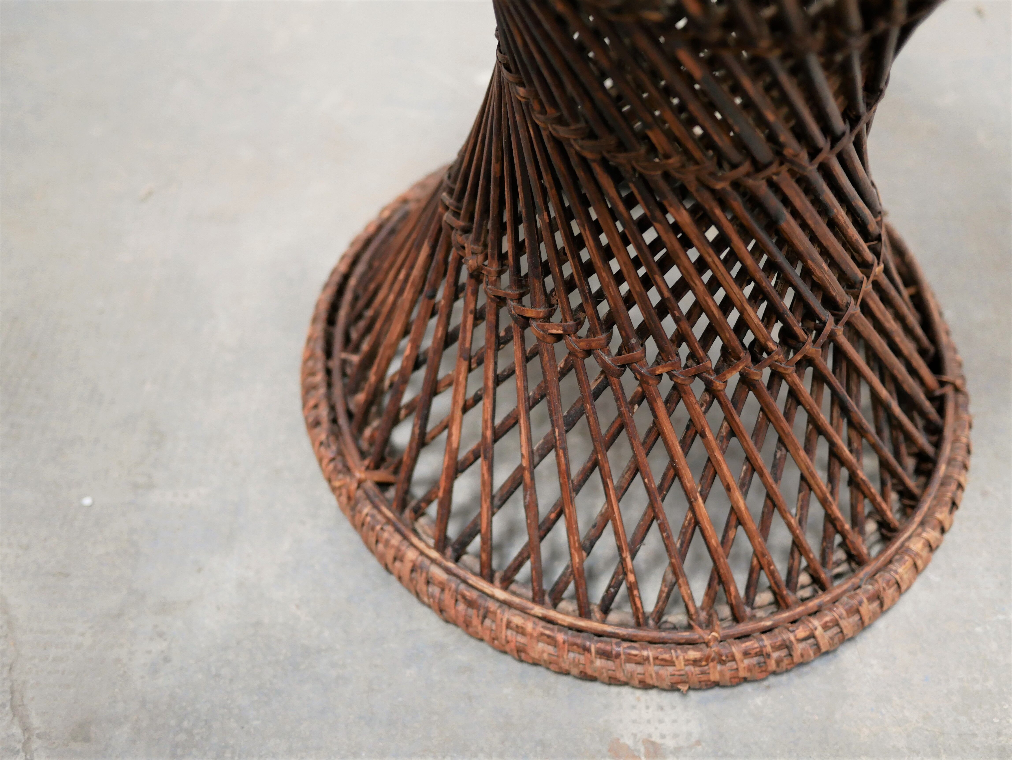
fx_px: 1170
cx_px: 506
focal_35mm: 40
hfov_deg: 46.8
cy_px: 380
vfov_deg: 36.0
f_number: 1.7
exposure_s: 1/60
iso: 800
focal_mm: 20
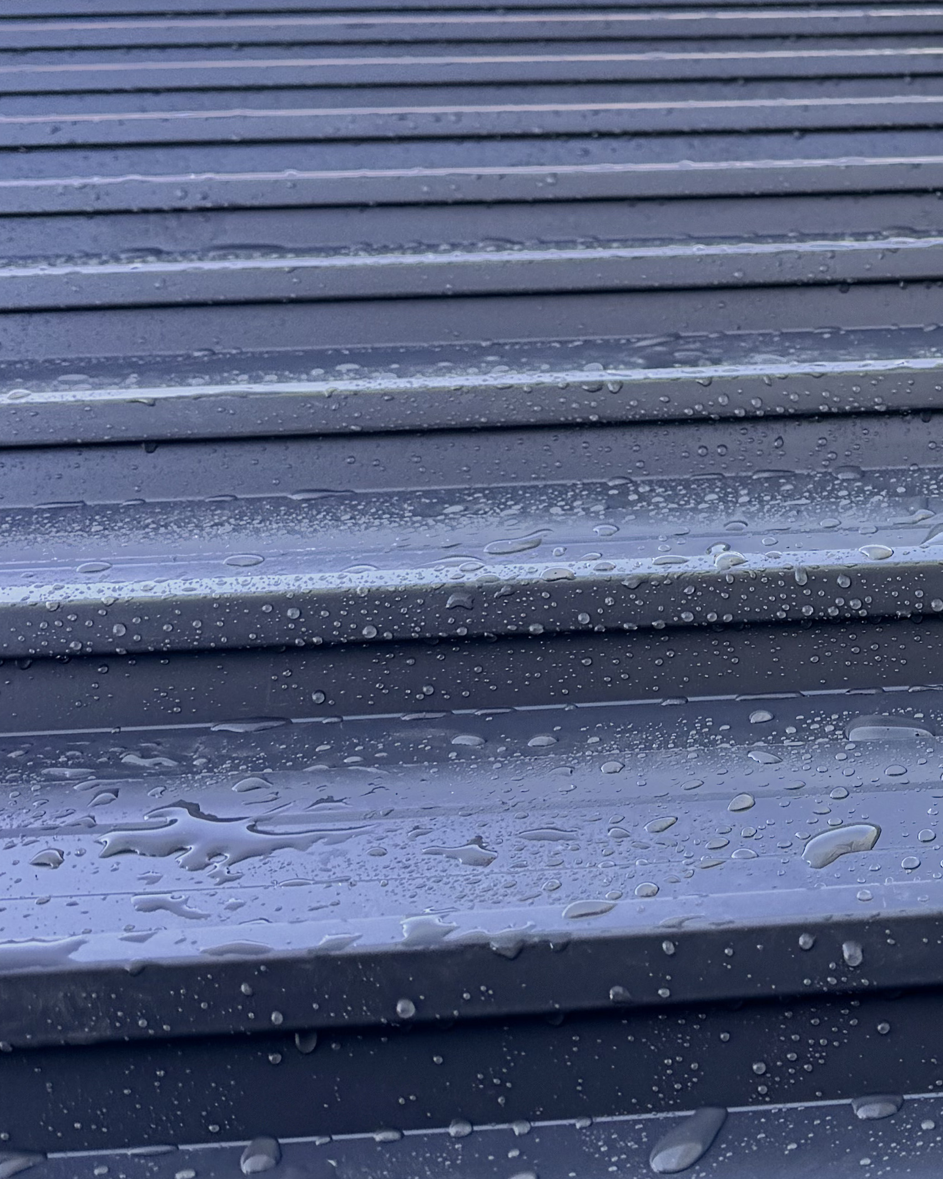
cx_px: 1104
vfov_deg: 29.8
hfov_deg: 22.5
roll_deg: -2.5
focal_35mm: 63
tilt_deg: -15.8
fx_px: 2198
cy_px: 405
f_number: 1.78
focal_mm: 6.76
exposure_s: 1/306
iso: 80
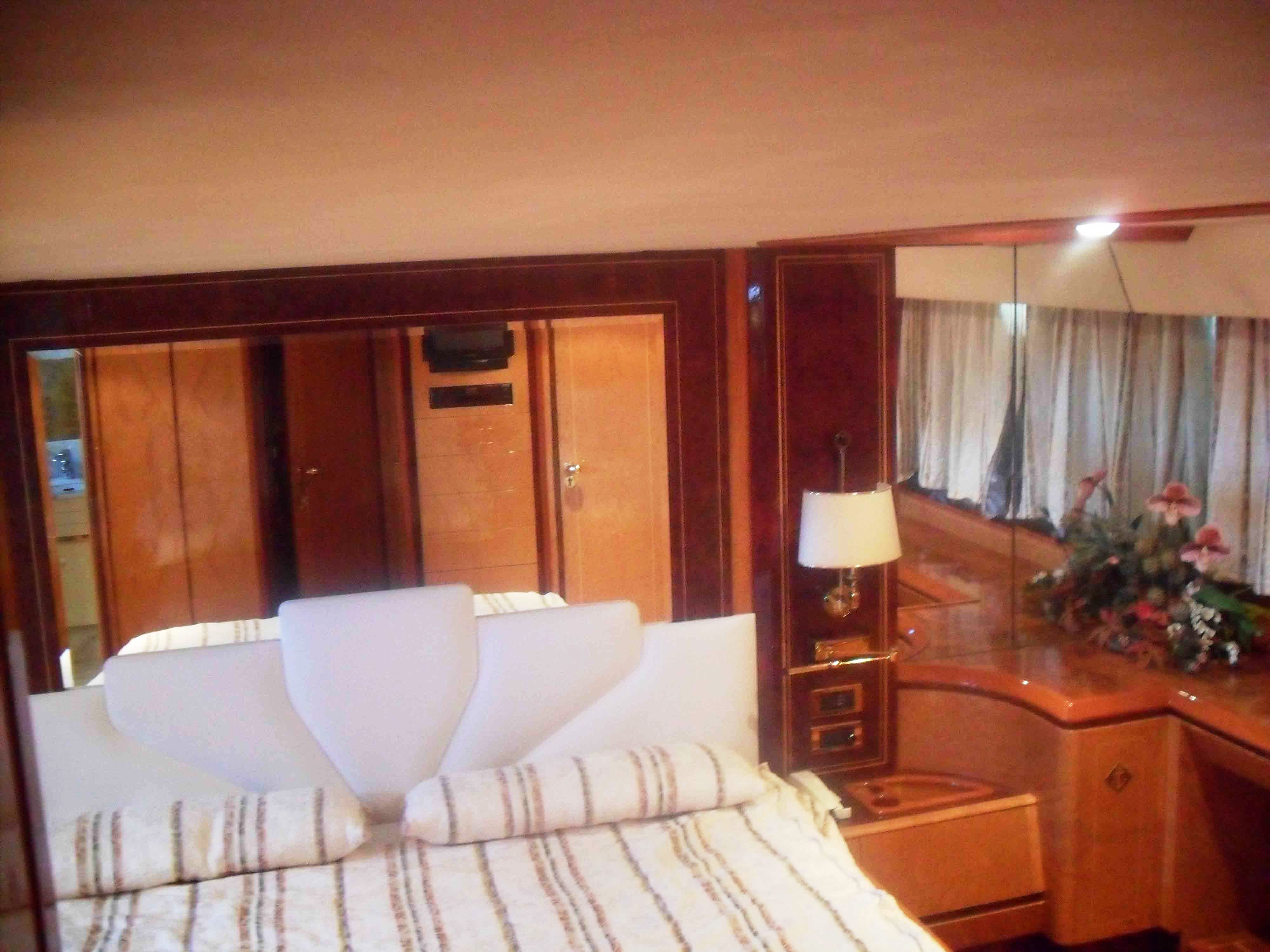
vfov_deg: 40.7
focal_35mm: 35
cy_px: 476
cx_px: 635
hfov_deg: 52.6
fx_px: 1284
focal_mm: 6.3
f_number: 3
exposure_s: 1/30
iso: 480
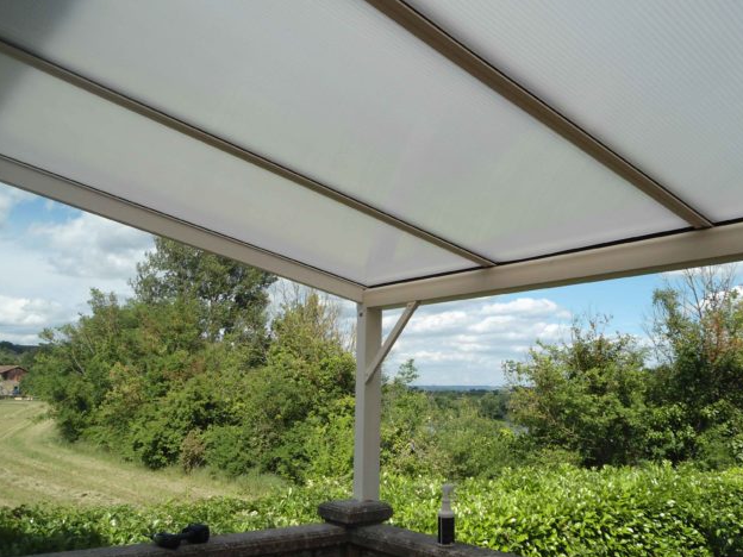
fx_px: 687
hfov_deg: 56.5
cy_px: 286
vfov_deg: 44.2
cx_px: 433
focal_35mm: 32
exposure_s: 1/160
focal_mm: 4.7
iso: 80
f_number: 8
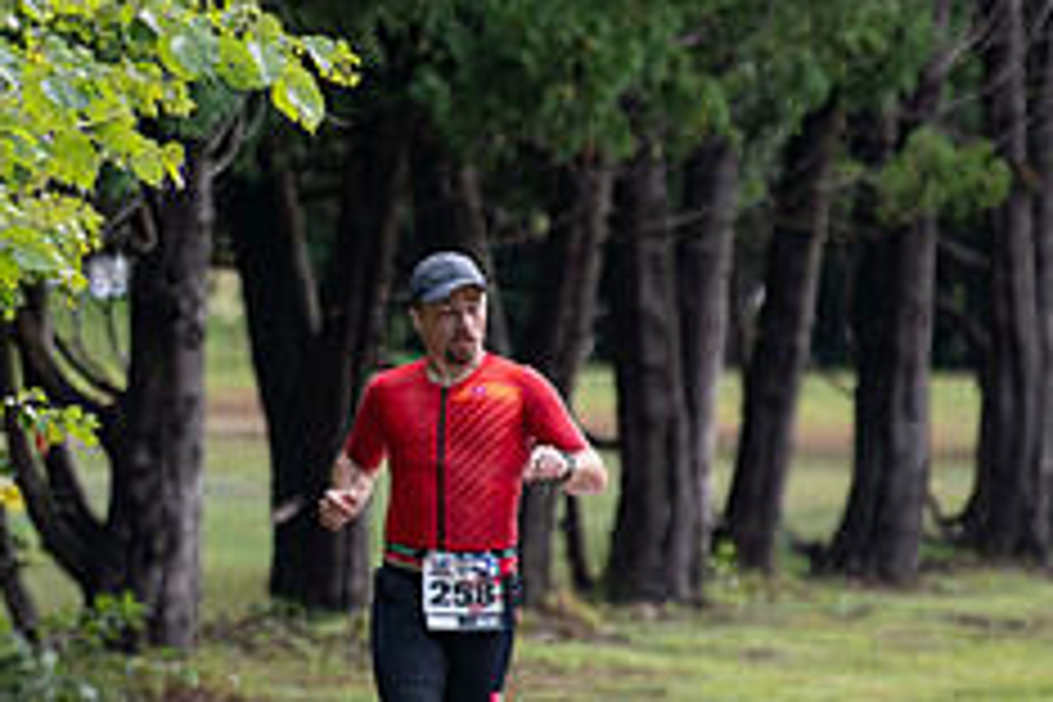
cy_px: 502
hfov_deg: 4.2
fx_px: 14507
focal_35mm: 496
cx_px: 27
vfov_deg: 2.8
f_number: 3.5
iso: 250
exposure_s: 1/400
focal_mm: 200
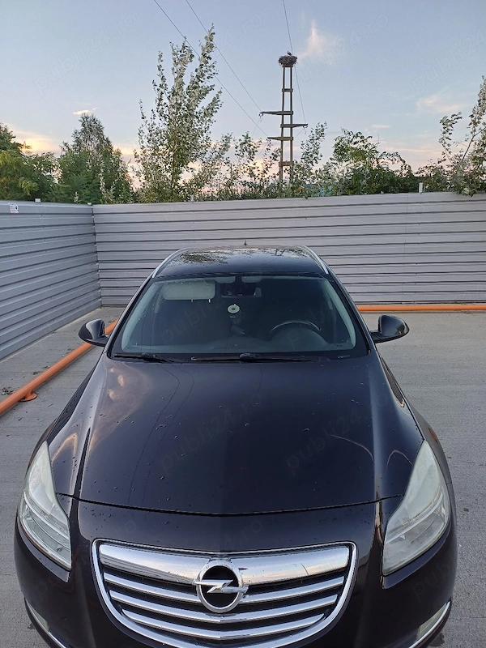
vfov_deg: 69.4
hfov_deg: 54.9
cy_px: 324
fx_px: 468
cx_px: 243
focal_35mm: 25
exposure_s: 1/60.2
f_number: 1.8
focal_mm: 4.65
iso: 40
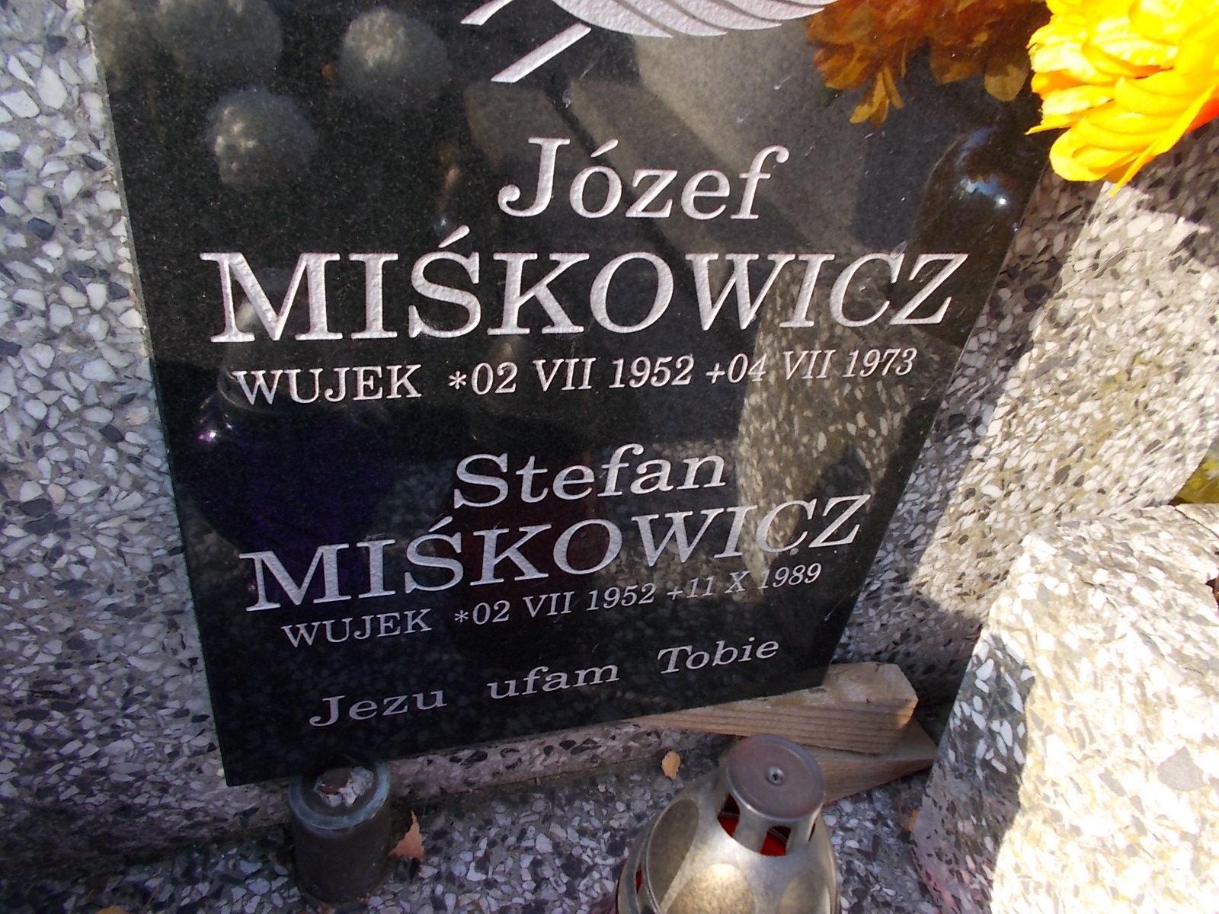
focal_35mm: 26
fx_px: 916
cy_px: 457
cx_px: 610
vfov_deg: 53.1
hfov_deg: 67.3
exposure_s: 1/125
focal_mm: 4.6
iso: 80
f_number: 3.2
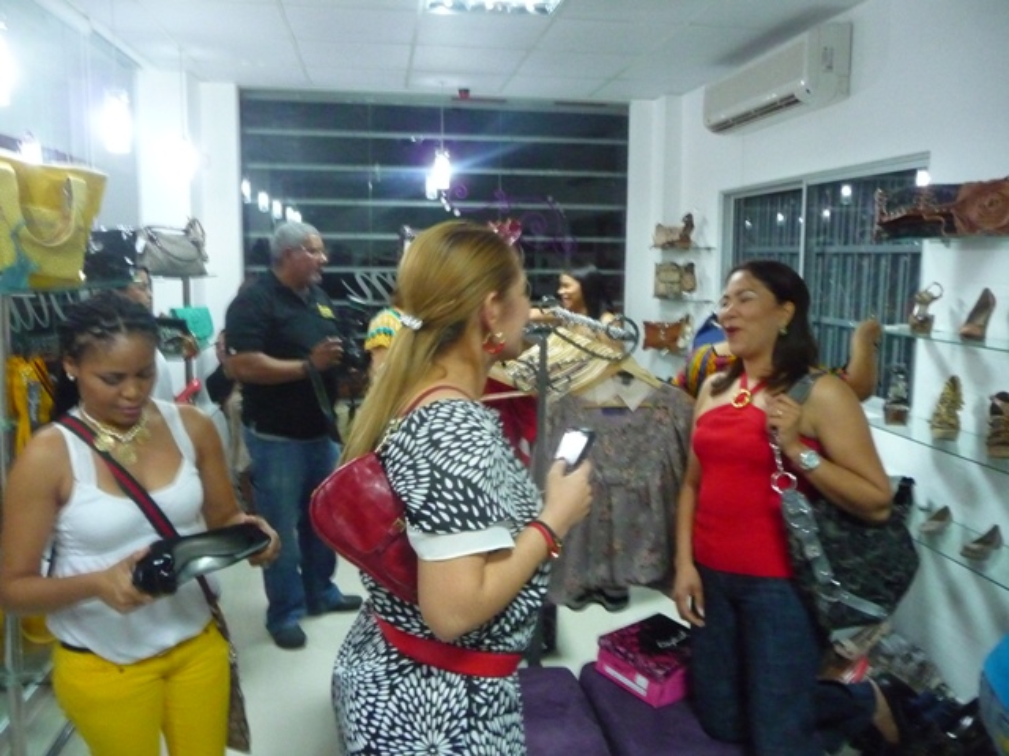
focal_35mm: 28
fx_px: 816
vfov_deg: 49.7
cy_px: 378
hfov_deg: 63.4
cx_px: 504
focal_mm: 4.7
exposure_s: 1/15
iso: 800
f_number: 3.3
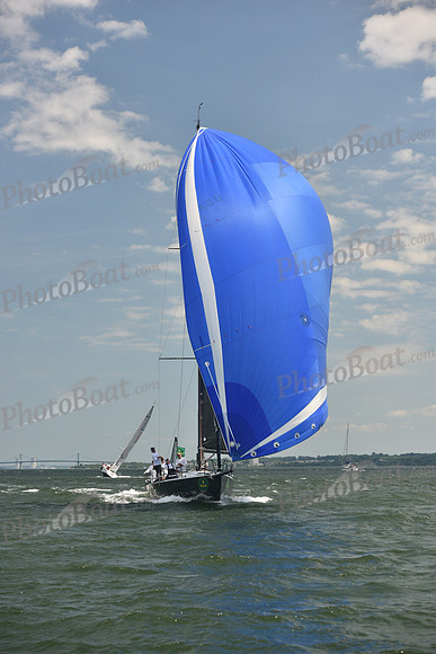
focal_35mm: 70
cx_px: 218
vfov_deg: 28.8
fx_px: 1271
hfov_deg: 19.5
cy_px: 327
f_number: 5
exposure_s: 1/1250
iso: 320
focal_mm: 70
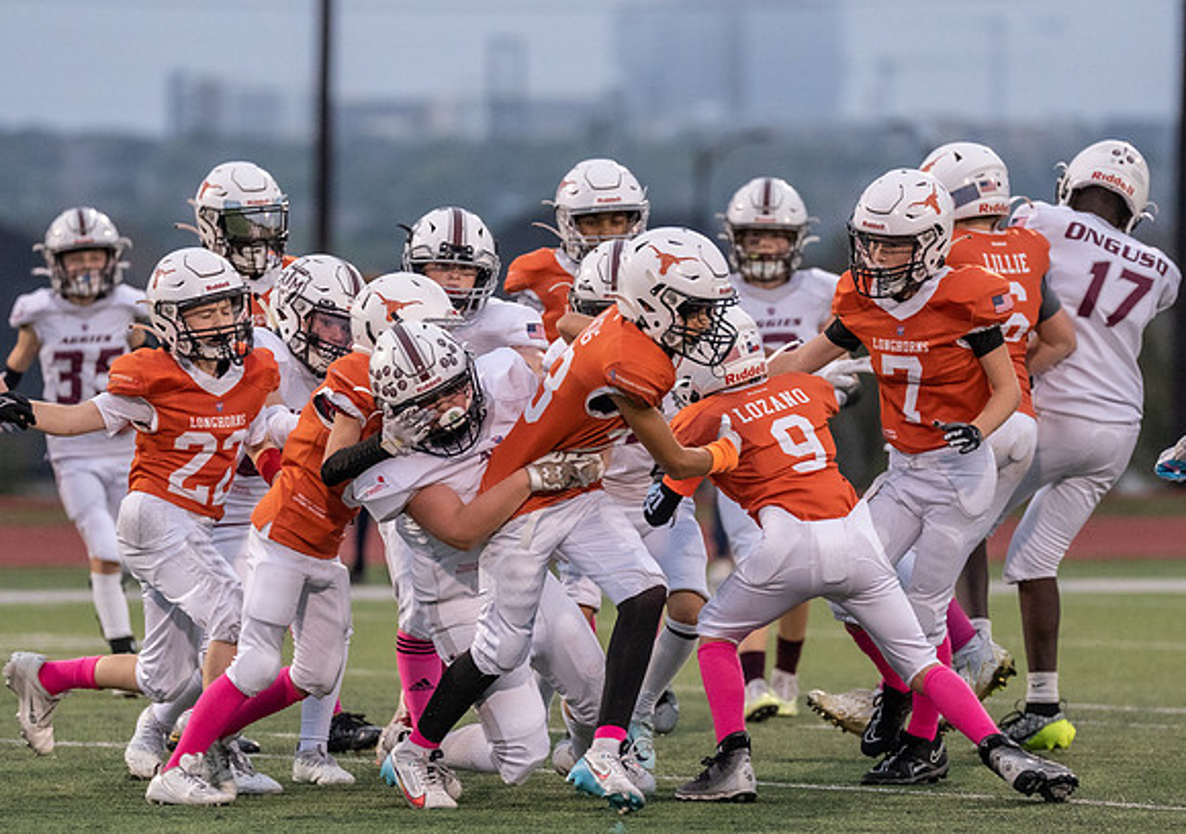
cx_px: 568
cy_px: 486
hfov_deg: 5.5
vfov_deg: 3.9
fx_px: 12359
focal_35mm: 369
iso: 2500
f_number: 2.8
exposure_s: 1/1250
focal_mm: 200
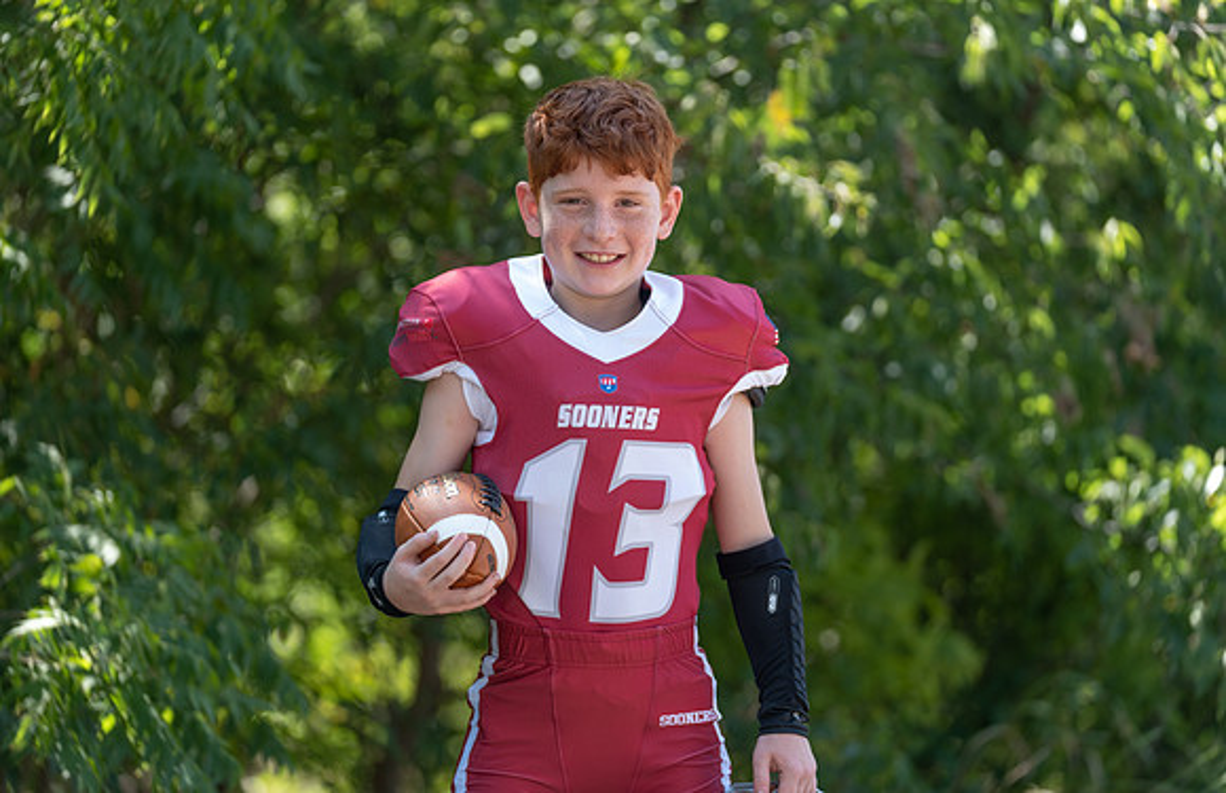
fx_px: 4823
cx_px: 578
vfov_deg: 9.4
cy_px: 361
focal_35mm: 143
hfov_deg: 14.5
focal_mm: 134
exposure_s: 1/320
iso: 80
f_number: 2.8
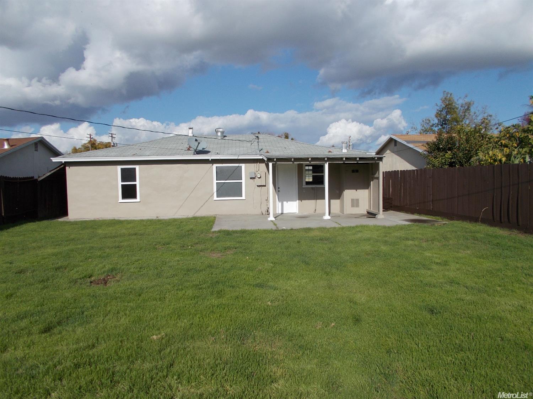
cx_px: 266
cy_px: 200
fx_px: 400
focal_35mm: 26
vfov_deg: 53.0
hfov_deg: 67.3
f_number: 8
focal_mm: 4.6
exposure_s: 1/320
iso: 80
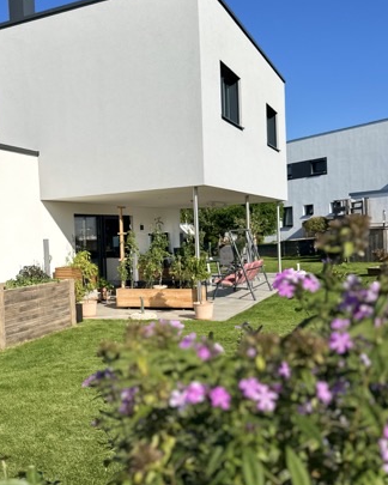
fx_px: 531
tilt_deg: -4.3
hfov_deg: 39.5
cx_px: 120
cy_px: 261
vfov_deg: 49.0
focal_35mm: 37
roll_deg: +2.8
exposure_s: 1/6211
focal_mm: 6.86
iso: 80
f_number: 1.78
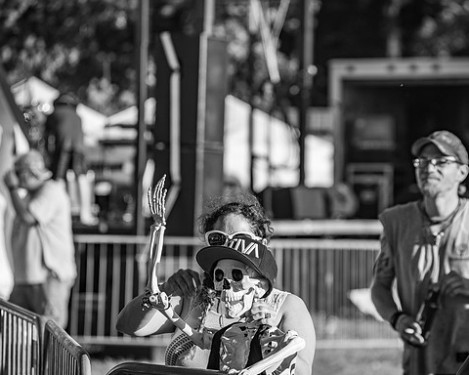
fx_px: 3304
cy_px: 187
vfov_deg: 6.5
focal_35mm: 238
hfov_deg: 8.1
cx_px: 262
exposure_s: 1/320
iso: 125
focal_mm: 210
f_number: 5.6
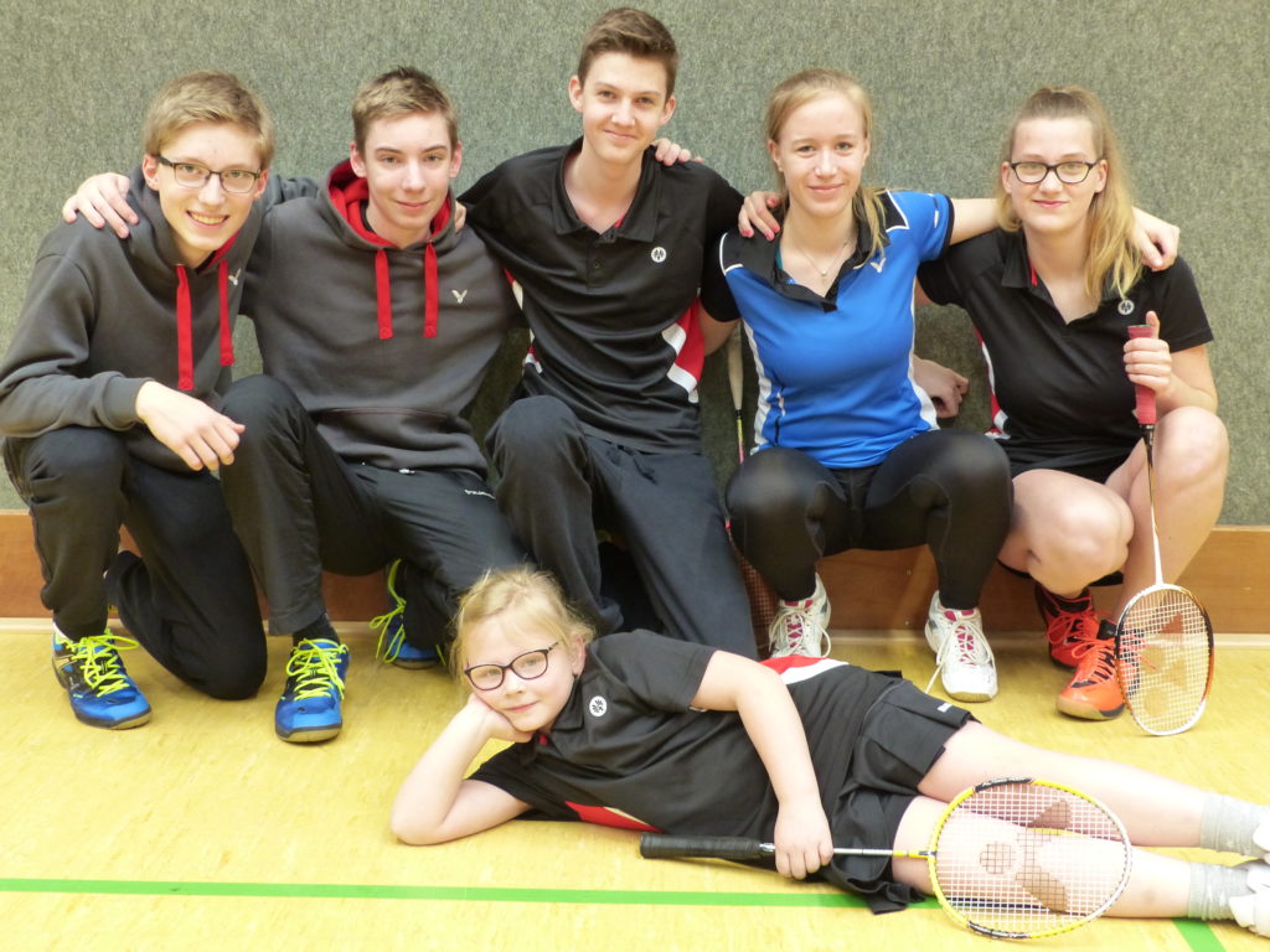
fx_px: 1614
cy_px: 476
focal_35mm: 44
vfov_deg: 32.9
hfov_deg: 42.9
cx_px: 635
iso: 400
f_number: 2.8
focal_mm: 7.8
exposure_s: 1/30
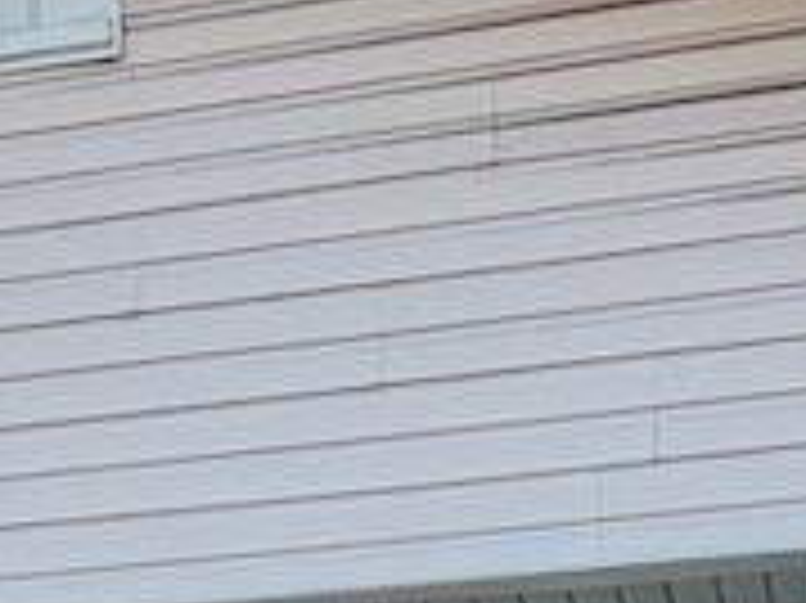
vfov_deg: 13.3
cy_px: 1089
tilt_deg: +5.1
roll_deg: +1.0
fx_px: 2327
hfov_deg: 19.5
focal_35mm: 100
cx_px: 212
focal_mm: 2.22
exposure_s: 1/502
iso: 50
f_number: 2.2
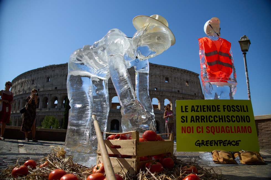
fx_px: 181
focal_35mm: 24
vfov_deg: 53.1
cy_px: 90
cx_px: 136
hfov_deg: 73.8
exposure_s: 1/6400
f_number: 5
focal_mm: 24
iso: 500
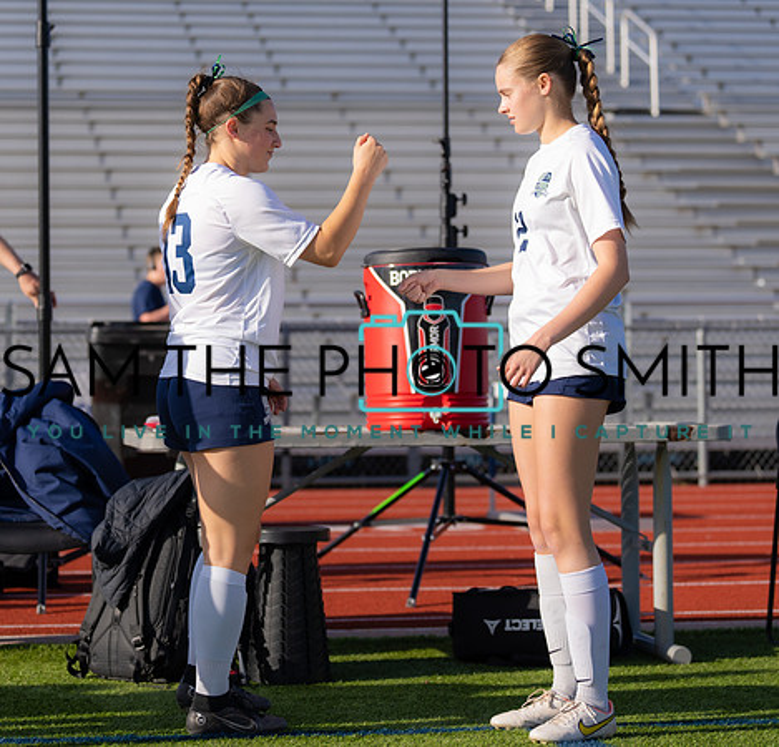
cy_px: 327
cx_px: 267
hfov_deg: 17.3
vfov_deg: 16.6
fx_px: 2558
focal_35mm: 103
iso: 200
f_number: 2.8
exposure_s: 1/3200
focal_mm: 70
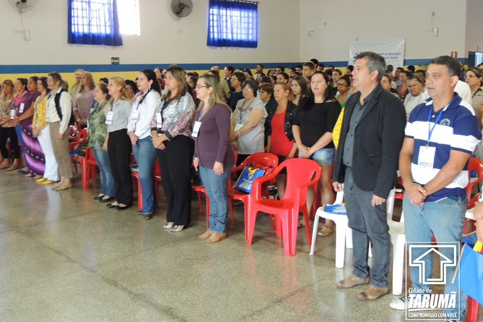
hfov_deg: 51.9
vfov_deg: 35.9
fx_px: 496
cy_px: 151
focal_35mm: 37
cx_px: 238
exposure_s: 1/13
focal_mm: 6.2
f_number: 3.3
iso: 400
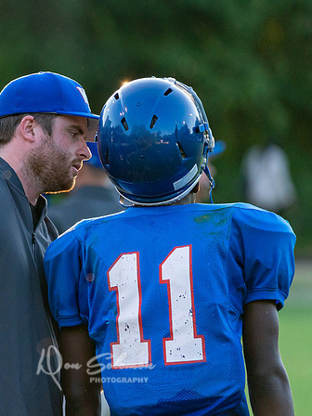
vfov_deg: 2.8
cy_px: 160
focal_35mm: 712
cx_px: -27
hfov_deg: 2.1
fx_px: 8557
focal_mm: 400
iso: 2500
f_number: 5.6
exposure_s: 1/1000
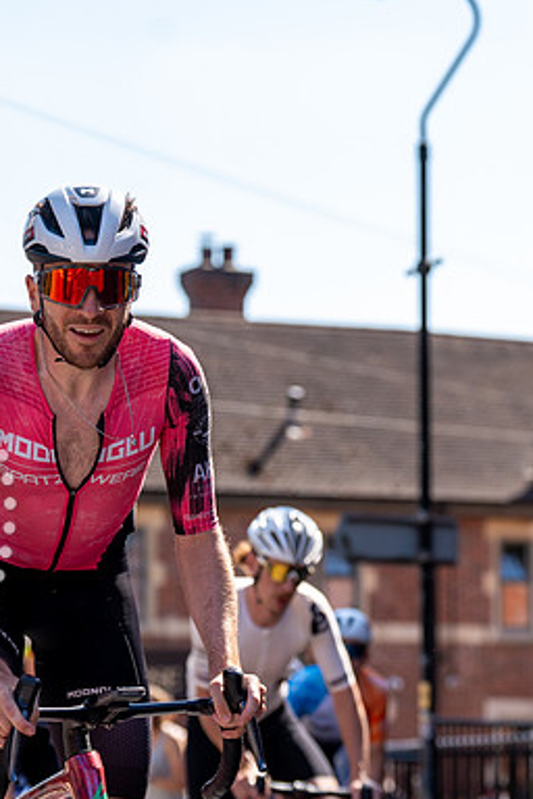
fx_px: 2820
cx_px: 144
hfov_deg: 10.8
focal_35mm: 127
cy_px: 401
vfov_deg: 16.1
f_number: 3.5
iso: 100
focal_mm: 84
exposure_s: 1/1000
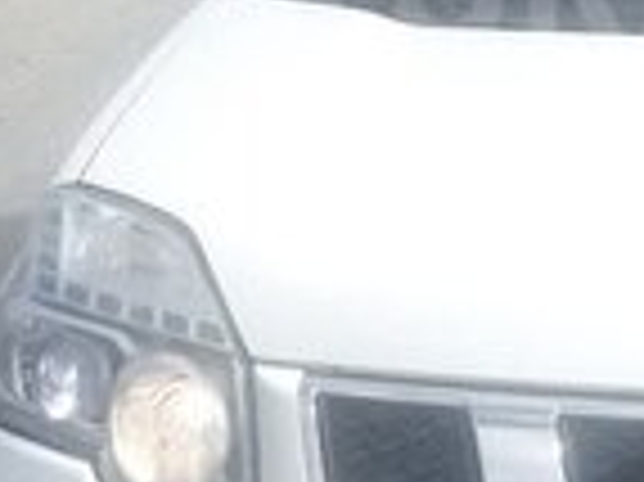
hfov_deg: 13.5
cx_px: 739
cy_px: -20
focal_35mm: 143
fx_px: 2658
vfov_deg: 10.3
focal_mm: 3.3
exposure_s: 1/1835
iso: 50
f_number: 2.2
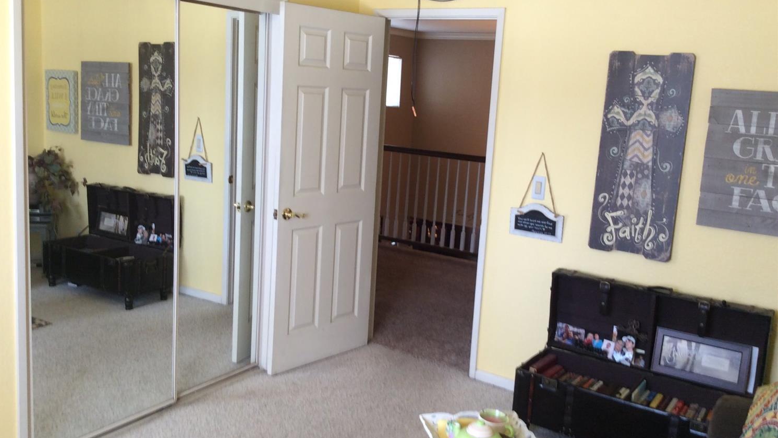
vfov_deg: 33.7
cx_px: 387
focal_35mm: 35
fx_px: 722
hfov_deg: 56.6
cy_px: 190
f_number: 2.4
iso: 40
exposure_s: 1/24
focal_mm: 3.3
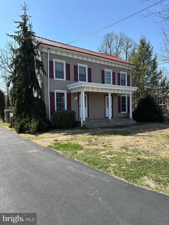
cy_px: 112
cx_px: 84
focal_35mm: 24
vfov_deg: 71.6
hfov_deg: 56.8
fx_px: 156
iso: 80
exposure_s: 1/2525
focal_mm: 6.86
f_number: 1.78
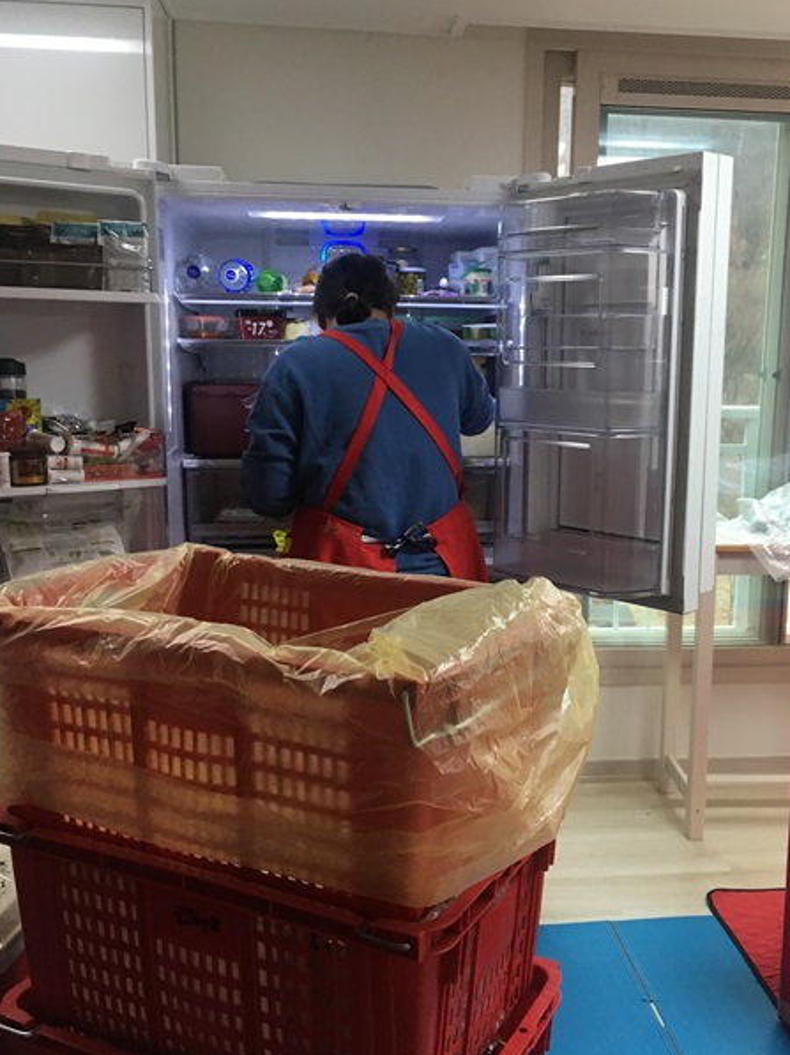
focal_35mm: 35
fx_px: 1066
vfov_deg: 52.6
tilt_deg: -7.4
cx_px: 461
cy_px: 512
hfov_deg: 40.5
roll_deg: -1.1
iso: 40
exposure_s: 1/30
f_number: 2.2
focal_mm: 4.15
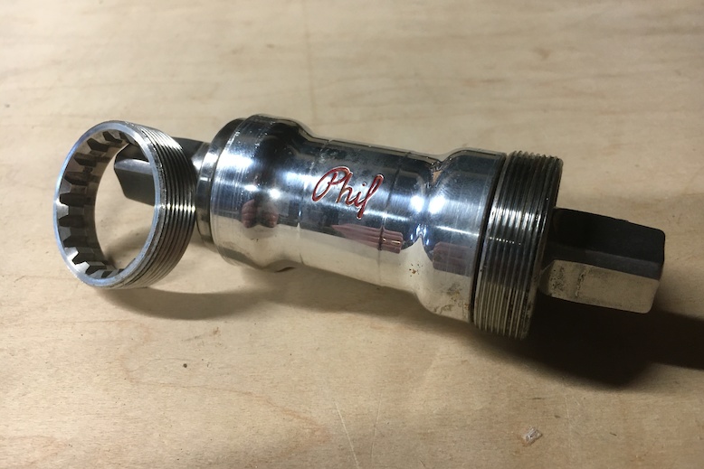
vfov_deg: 42.3
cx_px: 361
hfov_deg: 60.3
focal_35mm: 31
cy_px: 213
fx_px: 606
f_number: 2.2
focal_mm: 4.15
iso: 100
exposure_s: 1/30
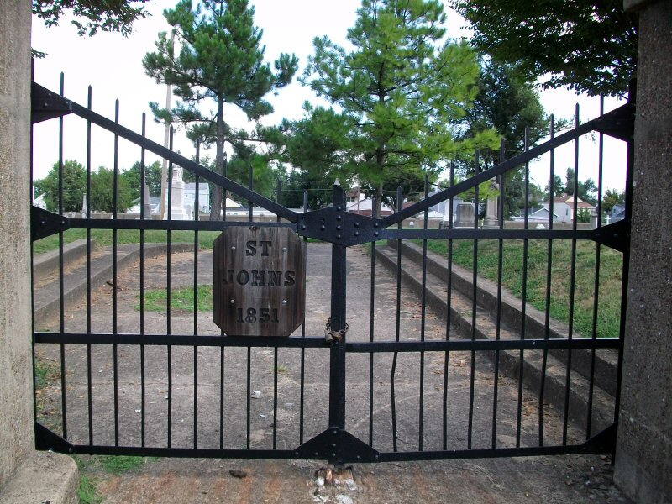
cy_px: 252
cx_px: 336
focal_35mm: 32
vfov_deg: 44.2
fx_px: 621
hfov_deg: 56.8
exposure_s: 1/235
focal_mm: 5.7
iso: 80
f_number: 2.9
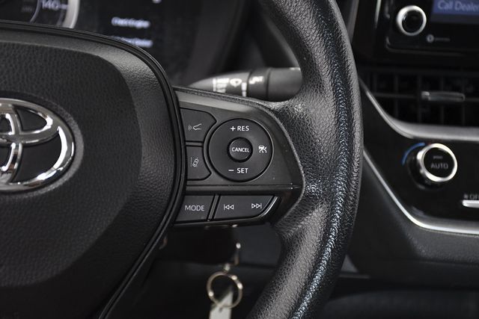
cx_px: 240
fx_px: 1038
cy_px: 160
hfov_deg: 26.0
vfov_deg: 17.5
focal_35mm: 78
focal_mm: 52
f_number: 4.8
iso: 2500
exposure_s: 1/160
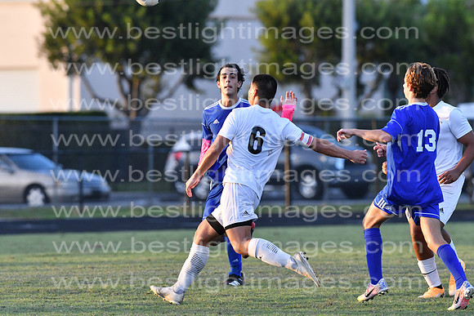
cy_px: 158
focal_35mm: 450
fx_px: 5926
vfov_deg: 3.1
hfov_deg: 4.6
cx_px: 237
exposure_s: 1/1000
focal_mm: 300
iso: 1600
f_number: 4.5
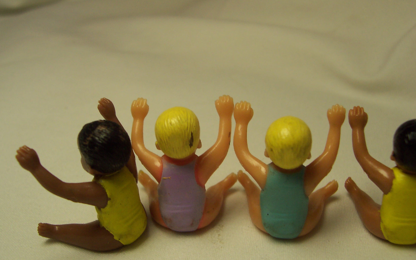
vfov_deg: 32.0
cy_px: 133
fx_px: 453
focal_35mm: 40
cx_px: 210
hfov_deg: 49.3
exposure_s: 1/180
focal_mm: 5.6
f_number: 2.8
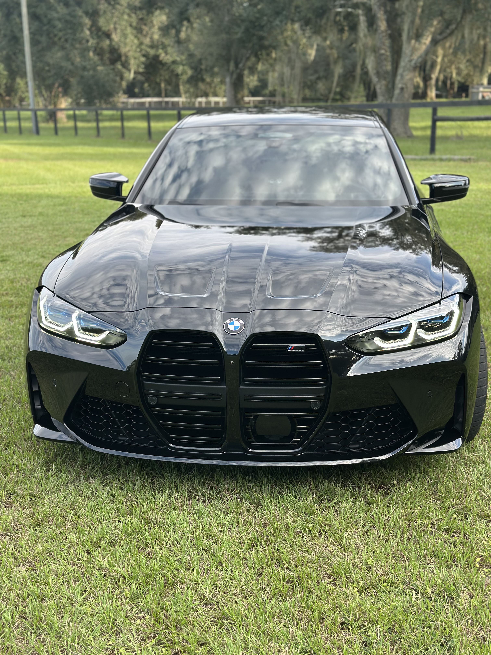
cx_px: 246
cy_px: 328
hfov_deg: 30.3
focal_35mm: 48
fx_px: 908
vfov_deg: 39.7
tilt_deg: -12.4
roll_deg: +0.0
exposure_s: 1/880
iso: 80
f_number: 1.78
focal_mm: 6.86
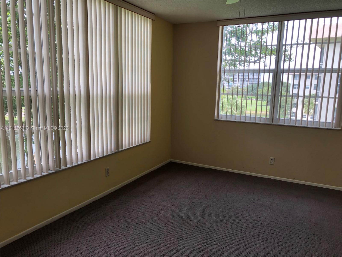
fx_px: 277
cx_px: 171
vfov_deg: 49.7
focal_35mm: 28
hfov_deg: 63.4
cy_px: 128
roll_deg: -1.1
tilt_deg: -8.4
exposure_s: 1/120
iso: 50
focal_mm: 3.99
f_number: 1.8
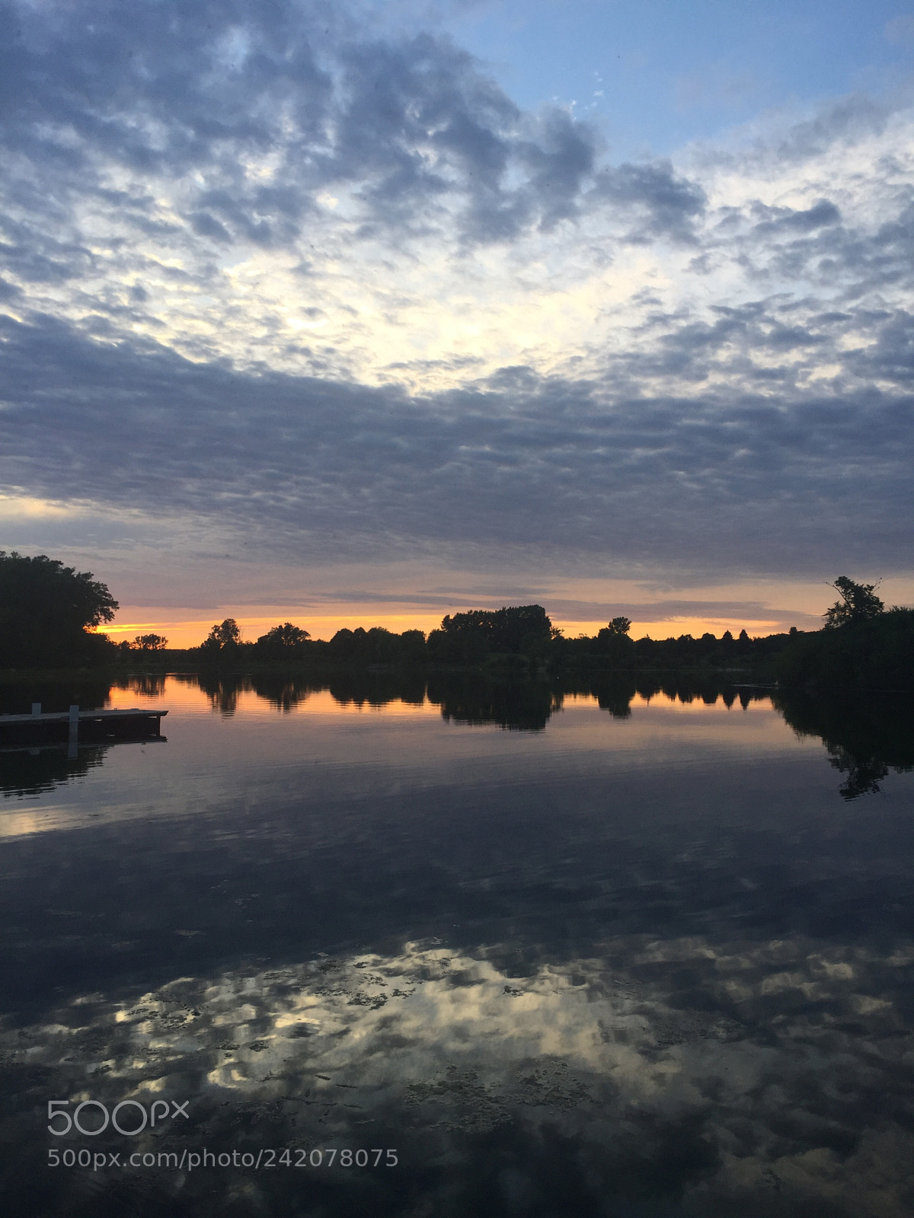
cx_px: 457
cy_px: 609
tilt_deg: +3.4
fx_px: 1021
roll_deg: -0.2
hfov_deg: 48.2
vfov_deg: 61.7
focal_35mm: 29
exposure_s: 1/213
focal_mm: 4.15
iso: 32
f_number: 2.2
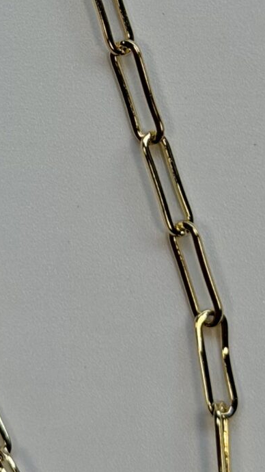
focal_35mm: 194
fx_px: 2424
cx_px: -40
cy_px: -68
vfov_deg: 10.9
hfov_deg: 6.2
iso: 64
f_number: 1.78
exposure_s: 1/411
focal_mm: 6.76
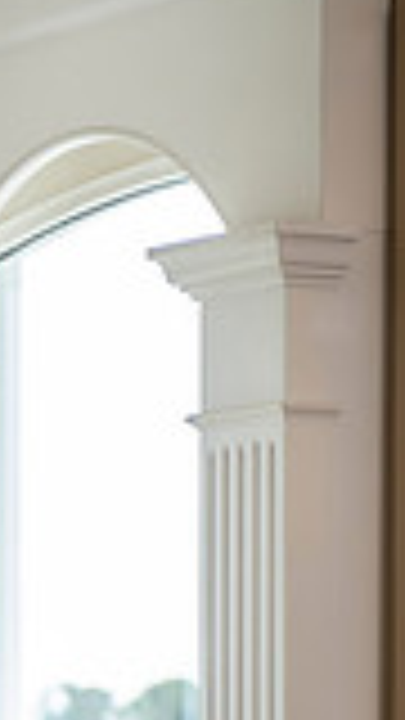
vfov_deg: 8.0
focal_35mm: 267
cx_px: -846
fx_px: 5097
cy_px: 803
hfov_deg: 4.4
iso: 200
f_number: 2.8
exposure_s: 1/160
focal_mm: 70
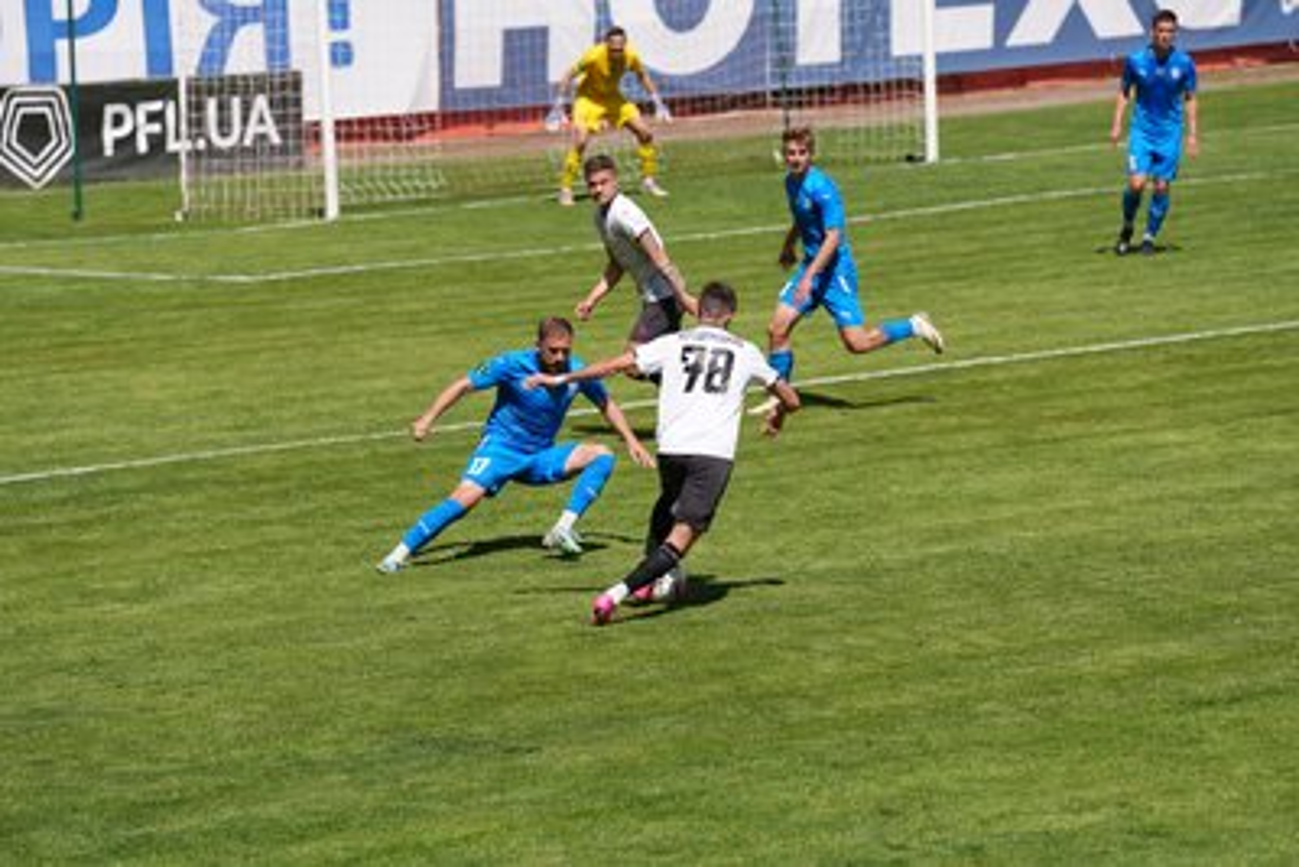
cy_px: 434
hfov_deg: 10.3
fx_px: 7219
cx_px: 650
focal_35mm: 200
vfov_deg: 6.9
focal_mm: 200
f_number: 5
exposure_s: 1/800
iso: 100
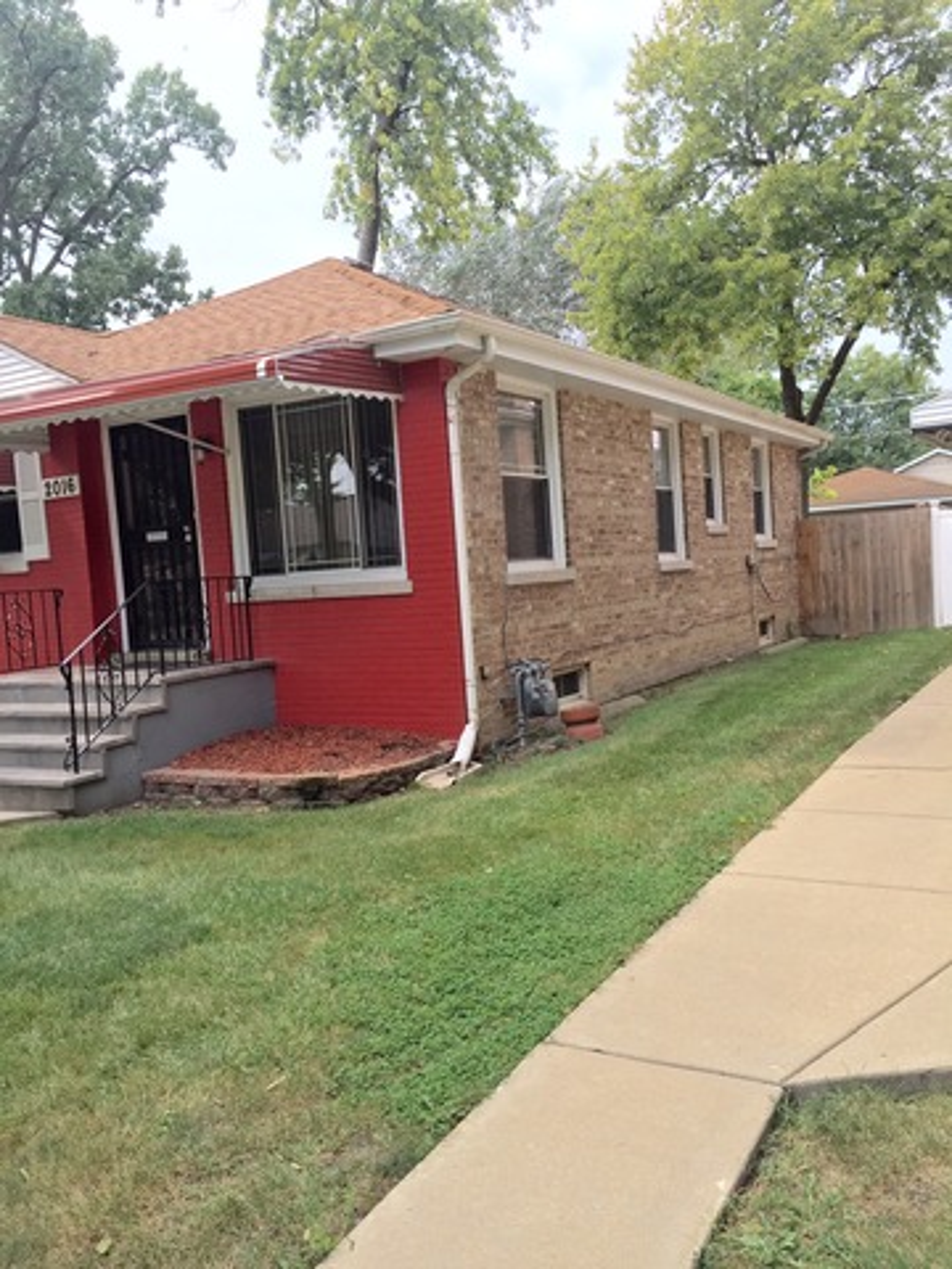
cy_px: 634
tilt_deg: -3.4
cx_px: 476
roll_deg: +3.6
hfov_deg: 48.2
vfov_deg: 61.7
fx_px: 1063
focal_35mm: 29
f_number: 2.2
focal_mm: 4.15
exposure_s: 1/719
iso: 32
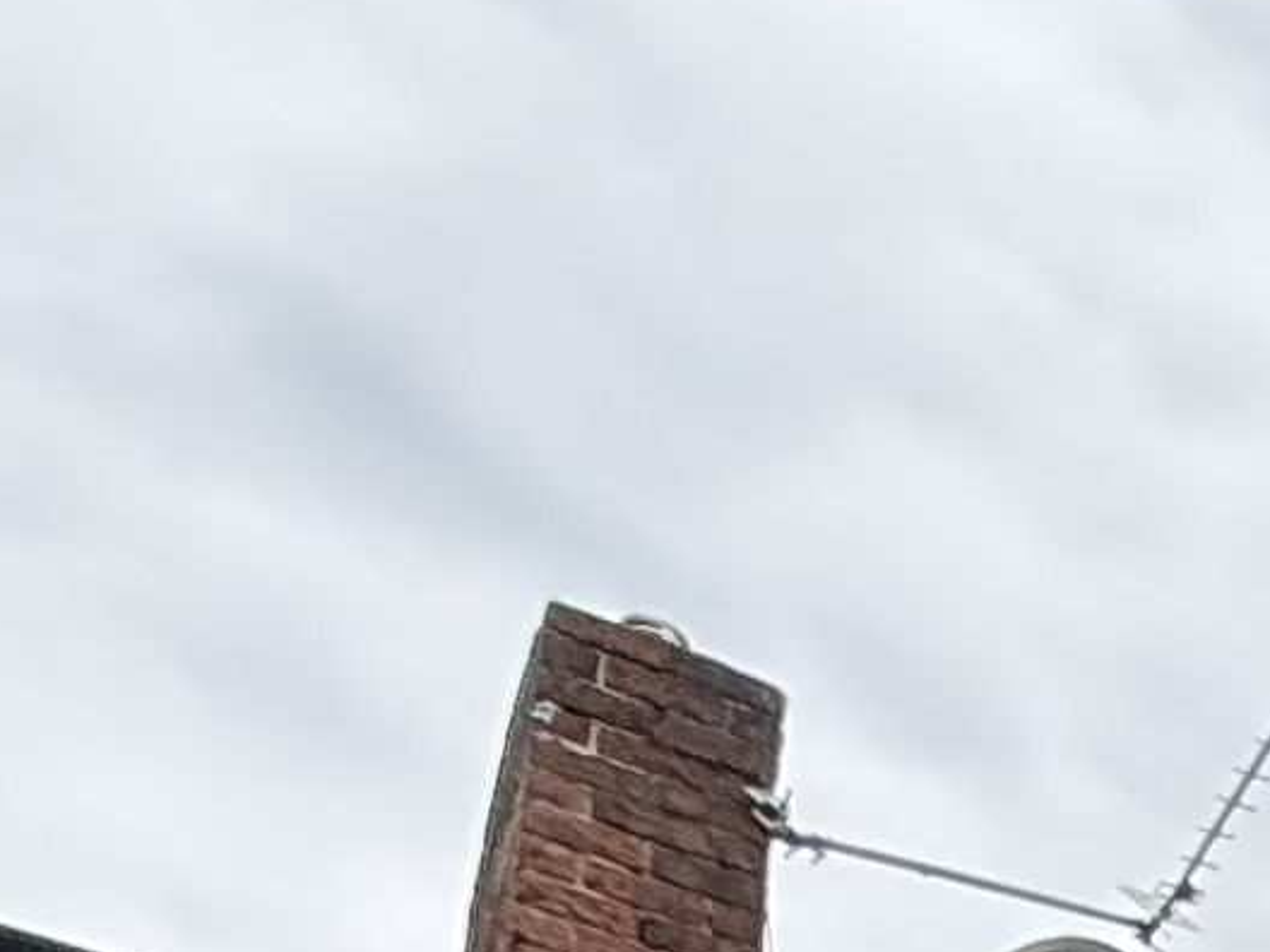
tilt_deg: +9.8
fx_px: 3926
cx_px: 3290
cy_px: 2793
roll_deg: +2.0
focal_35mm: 107
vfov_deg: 10.3
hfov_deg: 12.7
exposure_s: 1/853
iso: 64
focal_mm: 2.22
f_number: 2.2
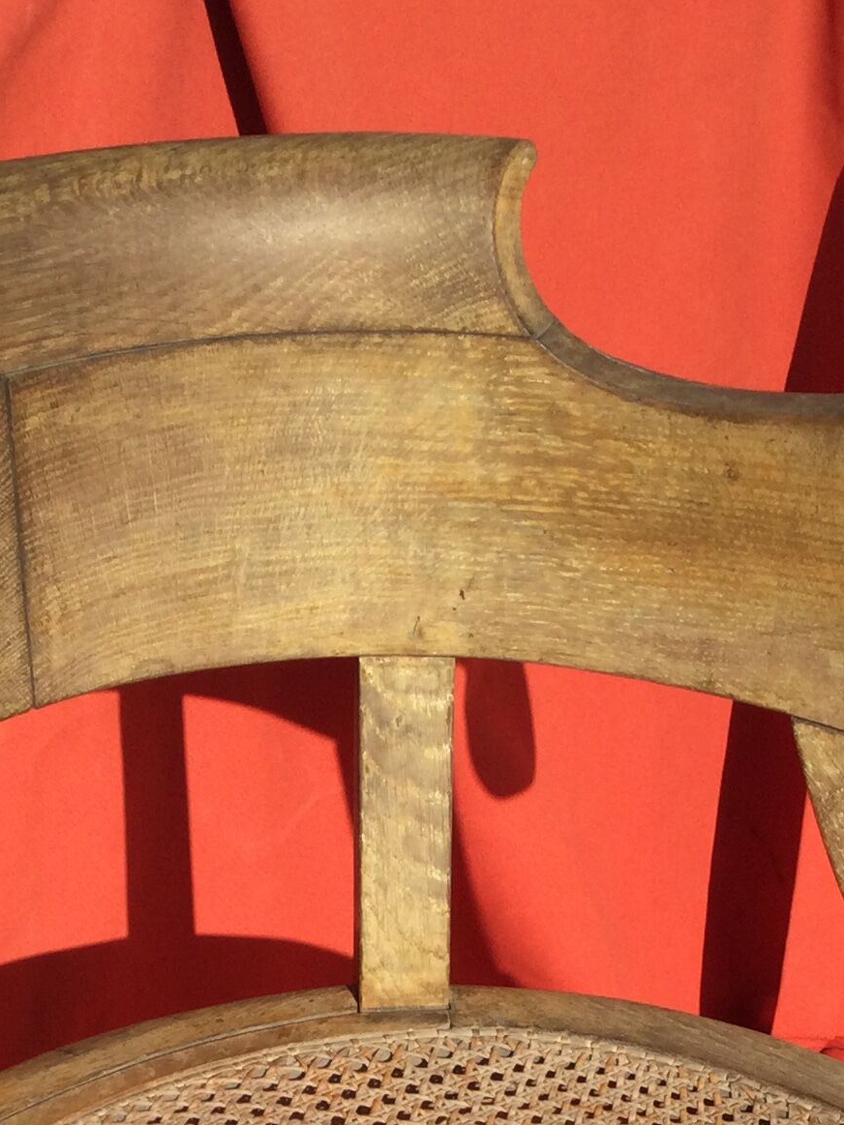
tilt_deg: -40.8
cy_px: 1489
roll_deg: -2.6
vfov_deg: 20.4
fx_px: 2829
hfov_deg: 17.0
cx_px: 350
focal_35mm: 87
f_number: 2.4
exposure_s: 1/1101
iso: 25
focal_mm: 3.3
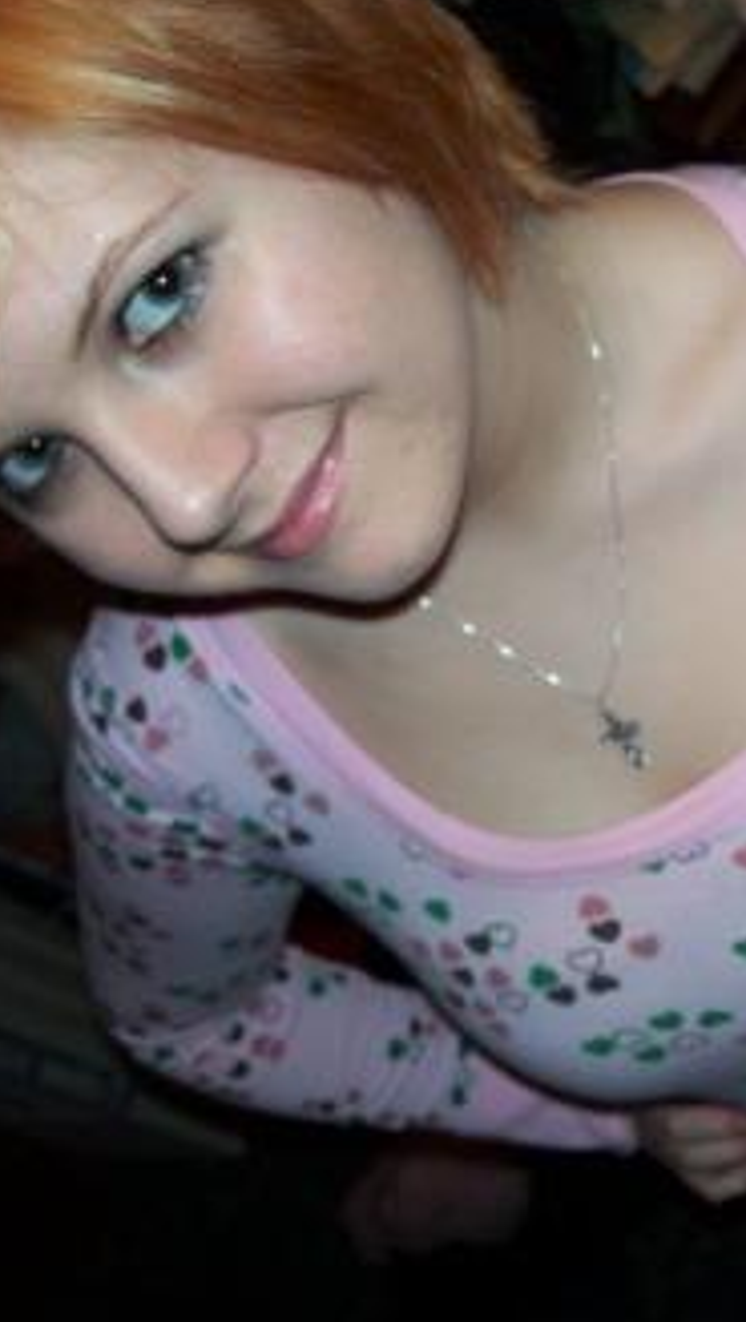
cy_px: 653
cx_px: 690
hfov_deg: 21.3
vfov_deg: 37.8
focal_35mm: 55
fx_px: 1930
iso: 80
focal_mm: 7.8
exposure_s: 1/60
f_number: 2.8
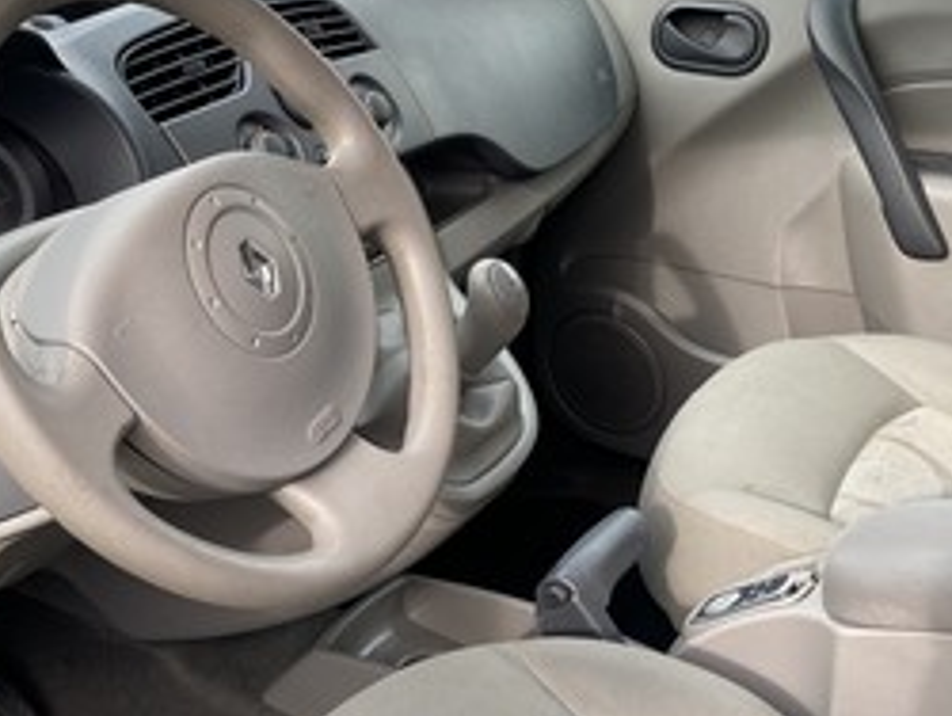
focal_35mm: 53
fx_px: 1459
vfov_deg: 27.2
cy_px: 535
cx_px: 430
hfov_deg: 36.1
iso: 32
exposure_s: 1/122
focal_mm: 4.25
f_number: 1.8
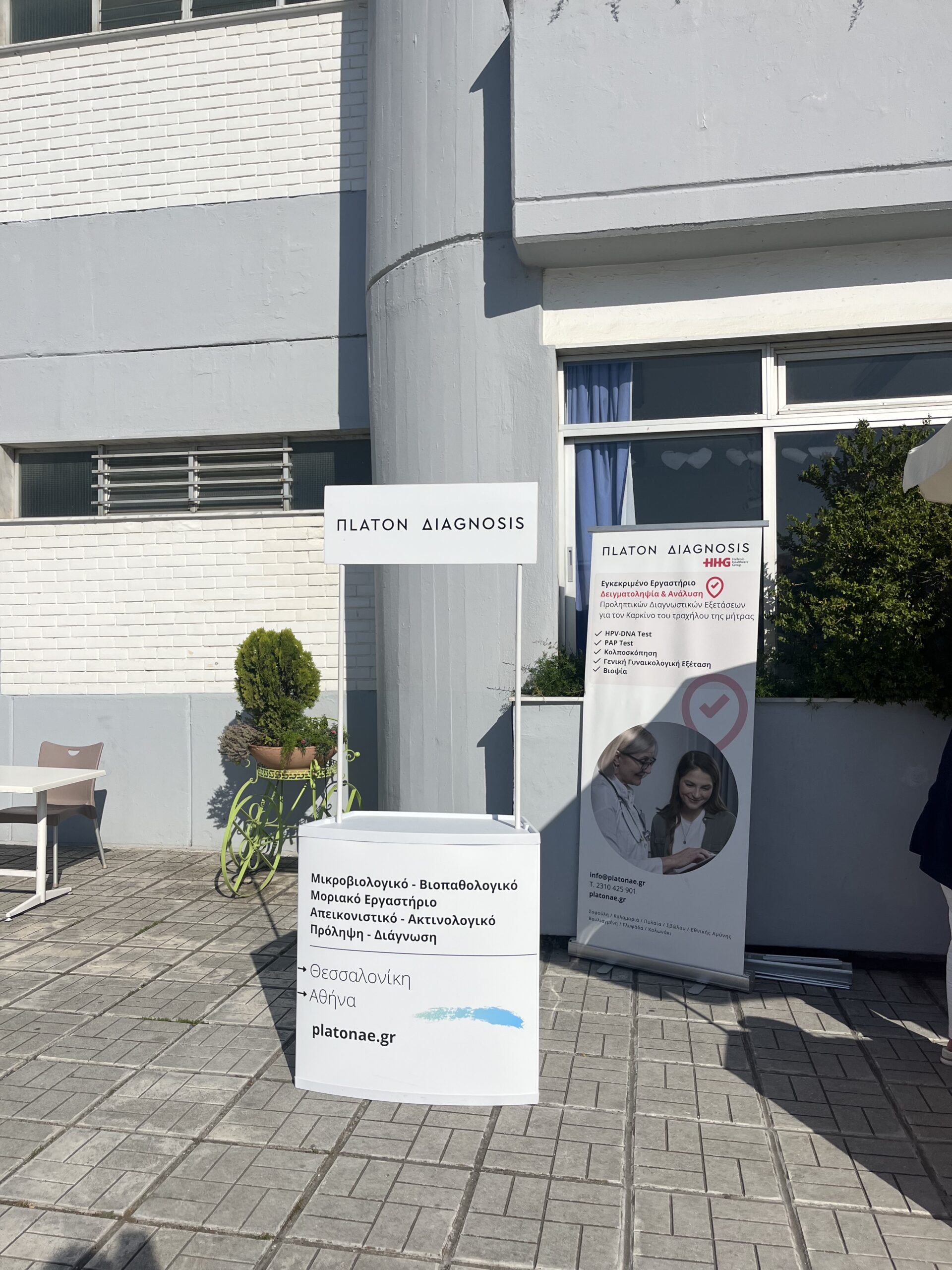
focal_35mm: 26
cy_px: 635
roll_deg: +0.1
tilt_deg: +0.5
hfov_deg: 53.1
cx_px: 476
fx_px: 953
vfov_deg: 67.3
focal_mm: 5.1
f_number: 1.6
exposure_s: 1/10870
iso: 50
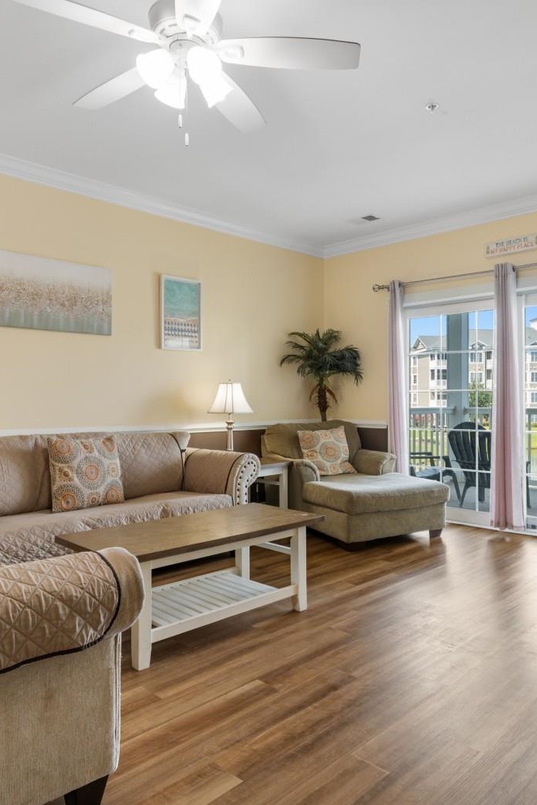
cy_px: 390
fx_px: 560
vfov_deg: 71.5
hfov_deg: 51.1
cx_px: 310
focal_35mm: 25
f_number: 4.8
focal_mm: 11
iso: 100
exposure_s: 1/10
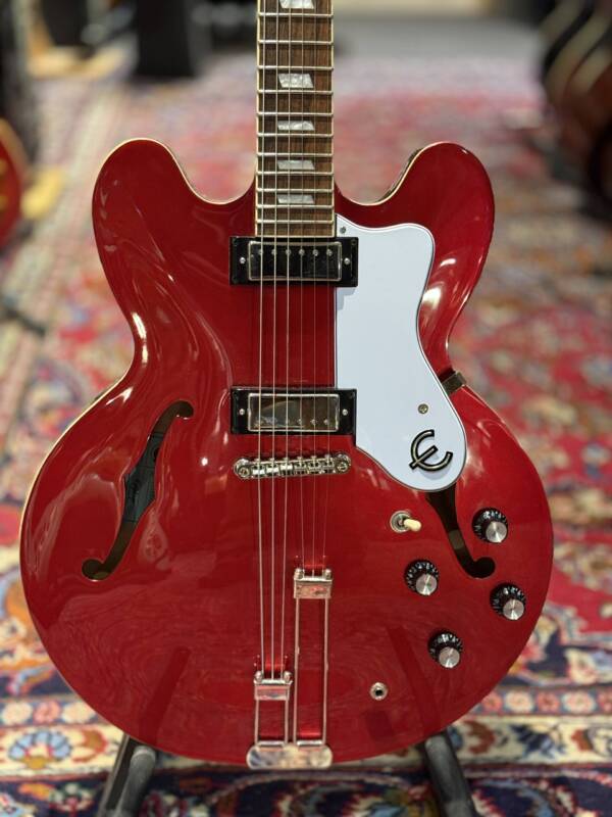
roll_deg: -1.6
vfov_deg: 39.7
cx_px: 306
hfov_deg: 30.3
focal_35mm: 48
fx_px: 1131
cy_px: 408
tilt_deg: -27.1
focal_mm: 6.76
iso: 500
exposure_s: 1/40
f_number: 1.78
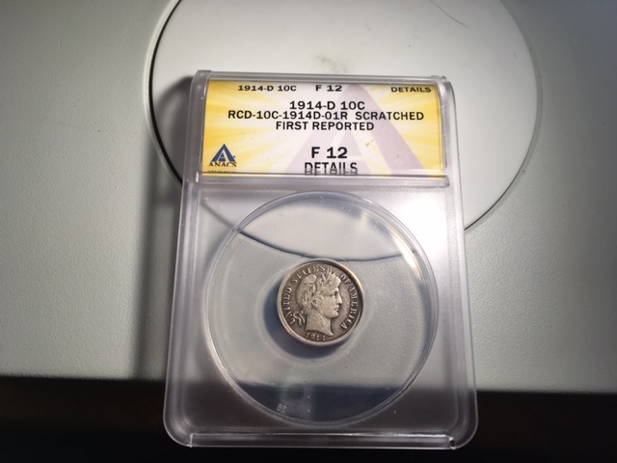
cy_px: 232
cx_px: 308
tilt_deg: -70.8
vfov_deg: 48.2
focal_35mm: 29
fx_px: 517
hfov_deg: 61.7
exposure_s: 1/120
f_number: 2.2
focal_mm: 4.15
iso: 32
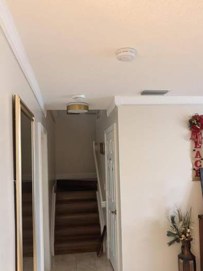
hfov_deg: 44.1
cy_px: 159
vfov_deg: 56.5
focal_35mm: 32
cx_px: 107
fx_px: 250
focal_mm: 5.96
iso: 400
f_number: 1.6
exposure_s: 1/60
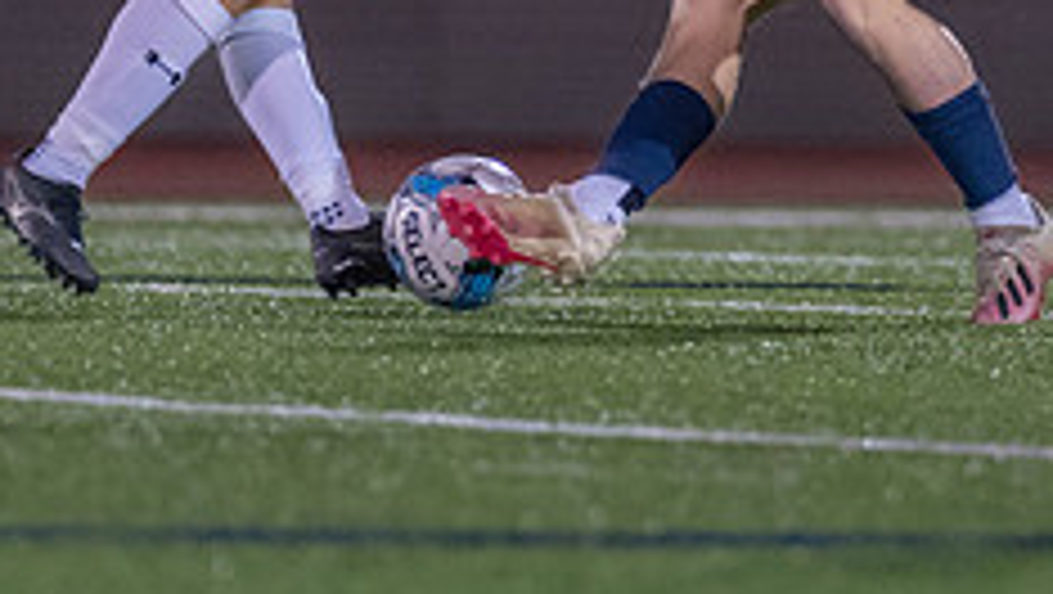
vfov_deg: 1.3
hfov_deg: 2.3
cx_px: 1021
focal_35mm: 955
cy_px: -314
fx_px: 26683
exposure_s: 1/1000
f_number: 2.8
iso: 2500
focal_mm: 200
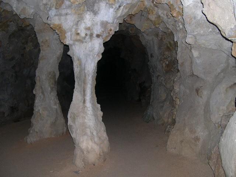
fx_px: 259
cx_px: 118
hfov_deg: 49.0
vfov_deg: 37.7
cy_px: 88
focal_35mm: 38
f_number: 2.8
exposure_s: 1/60
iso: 205
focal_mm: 8
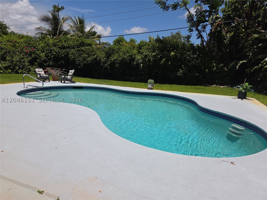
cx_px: 134
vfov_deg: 58.9
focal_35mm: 23
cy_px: 100
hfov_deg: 73.9
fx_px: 177
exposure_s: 1/2835
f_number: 1.8
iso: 25
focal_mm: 5.4
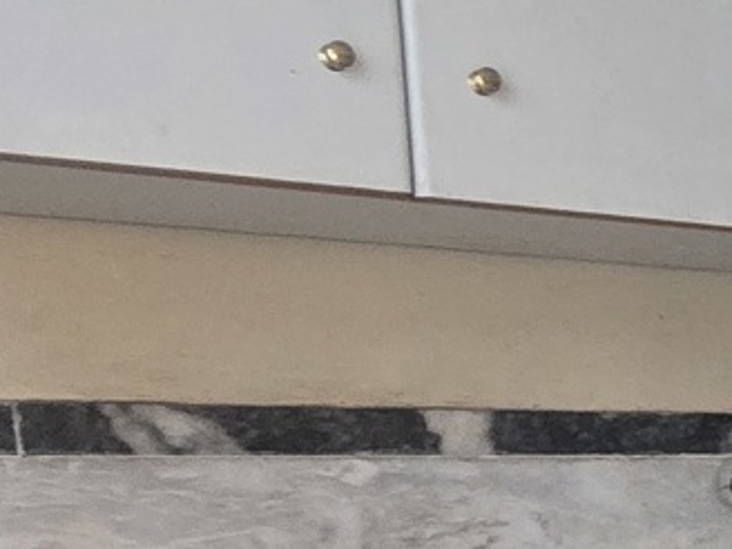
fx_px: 1607
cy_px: 750
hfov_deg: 20.3
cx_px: 1216
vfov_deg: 17.9
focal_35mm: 76
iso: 640
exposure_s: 1/50
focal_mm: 2.2
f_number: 2.2
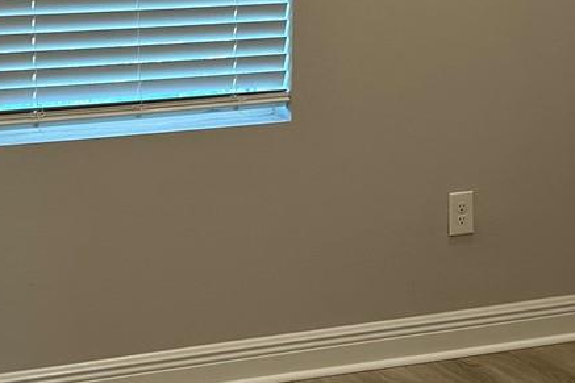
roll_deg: -0.1
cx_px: 174
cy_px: 132
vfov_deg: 13.8
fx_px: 1581
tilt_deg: -10.3
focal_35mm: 99
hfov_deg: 20.5
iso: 80
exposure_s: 1/120
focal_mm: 5.7
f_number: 1.5
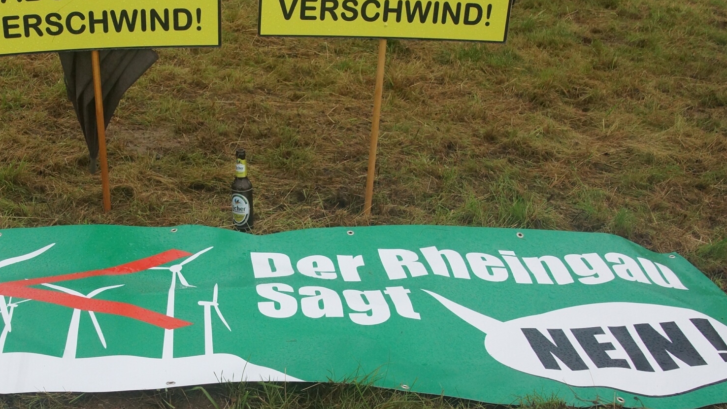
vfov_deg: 25.8
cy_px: 283
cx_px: 224
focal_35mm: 46
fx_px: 887
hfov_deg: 43.7
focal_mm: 18
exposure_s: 1/1500
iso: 800
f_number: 6.7
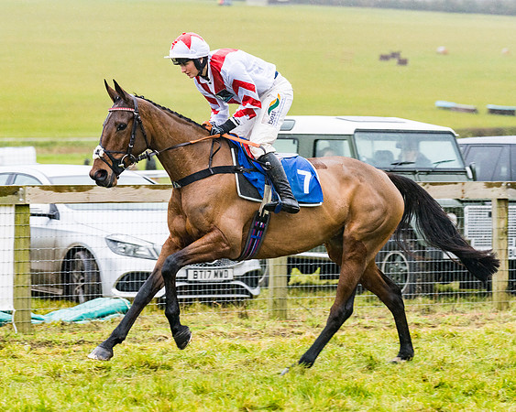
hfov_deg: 10.4
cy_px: 217
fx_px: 2839
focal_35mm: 186
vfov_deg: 8.3
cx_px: 251
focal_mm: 135
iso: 1600
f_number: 4
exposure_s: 1/800
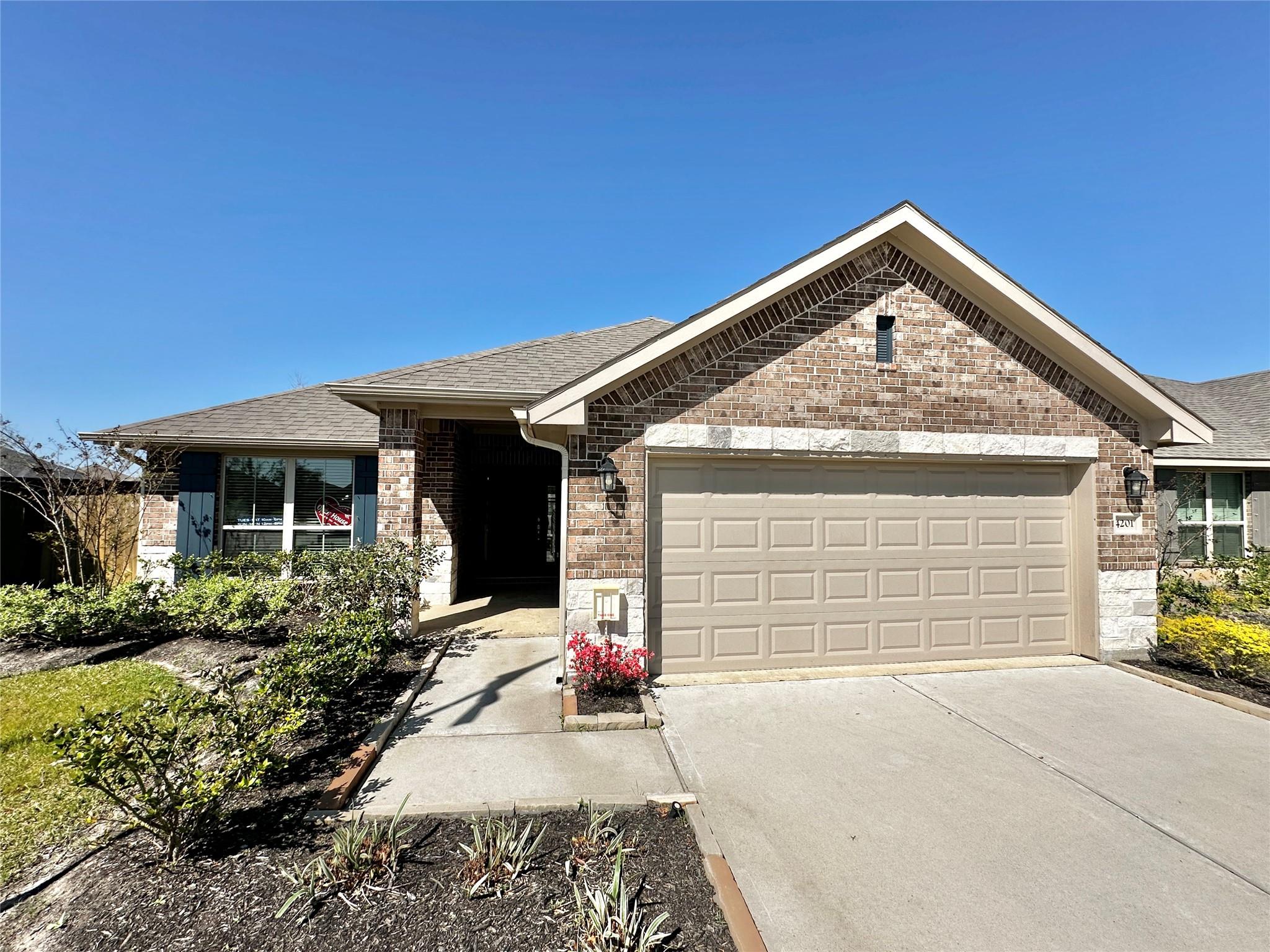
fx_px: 514
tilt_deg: +2.1
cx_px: 635
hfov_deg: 102.1
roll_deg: +0.4
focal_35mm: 14
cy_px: 476
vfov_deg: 85.7
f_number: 2.2
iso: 50
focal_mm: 2.22
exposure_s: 1/3040
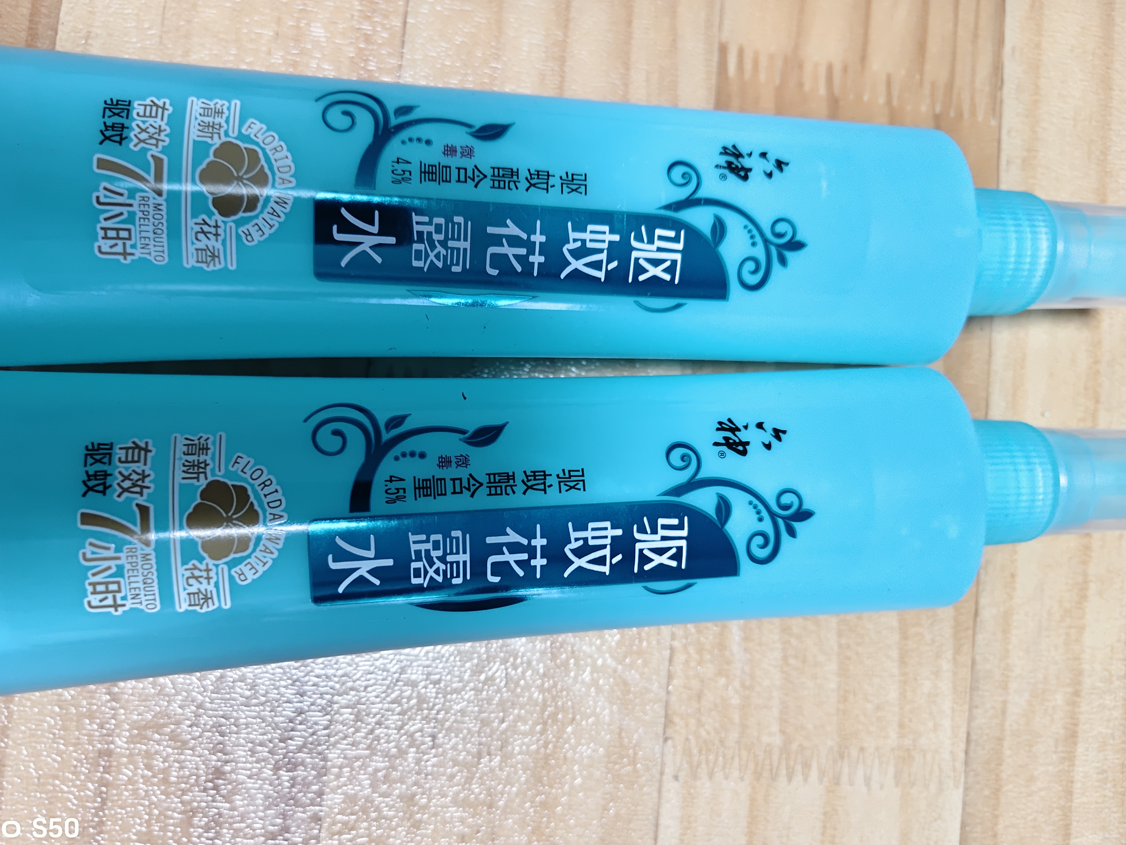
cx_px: 538
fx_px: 813
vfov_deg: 54.8
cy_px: 448
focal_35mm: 25
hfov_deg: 69.4
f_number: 1.88
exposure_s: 1/50
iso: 1325
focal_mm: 5.56
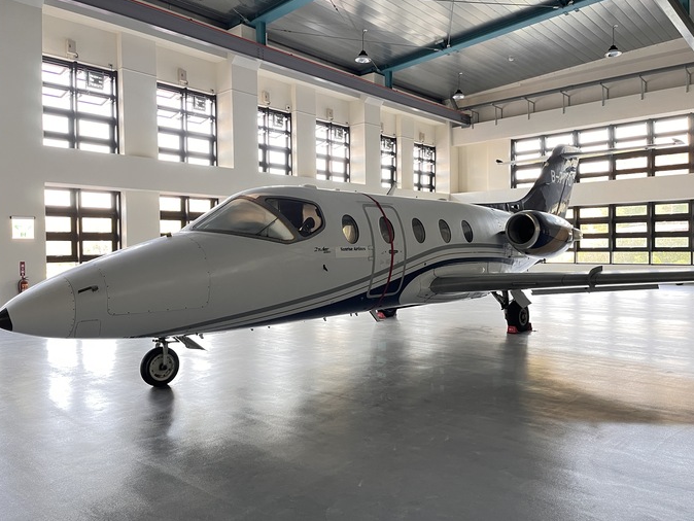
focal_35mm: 27
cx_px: 352
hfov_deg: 65.3
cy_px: 252
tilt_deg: -1.5
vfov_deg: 51.4
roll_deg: +0.4
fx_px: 542
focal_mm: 5.1
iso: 320
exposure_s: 1/60
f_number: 1.6
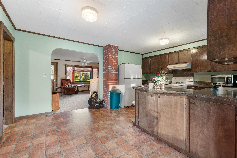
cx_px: 118
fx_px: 99
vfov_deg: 77.3
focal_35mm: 15
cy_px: 79
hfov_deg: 100.4
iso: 100
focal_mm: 10
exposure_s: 1/2.5
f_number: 8
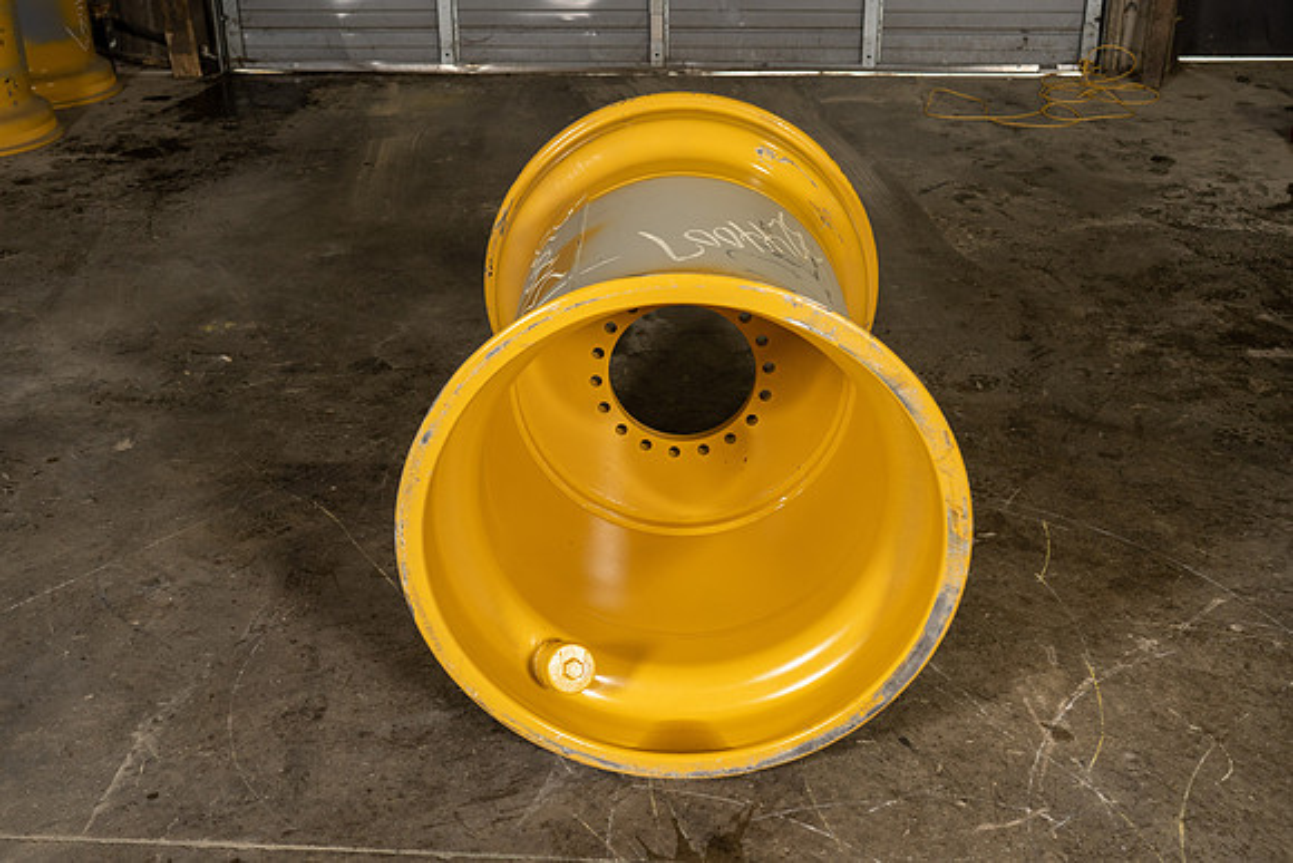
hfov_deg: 49.5
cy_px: 432
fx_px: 1401
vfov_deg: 34.2
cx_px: 646
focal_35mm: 39
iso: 800
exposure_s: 1/125
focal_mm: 39
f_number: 5.6
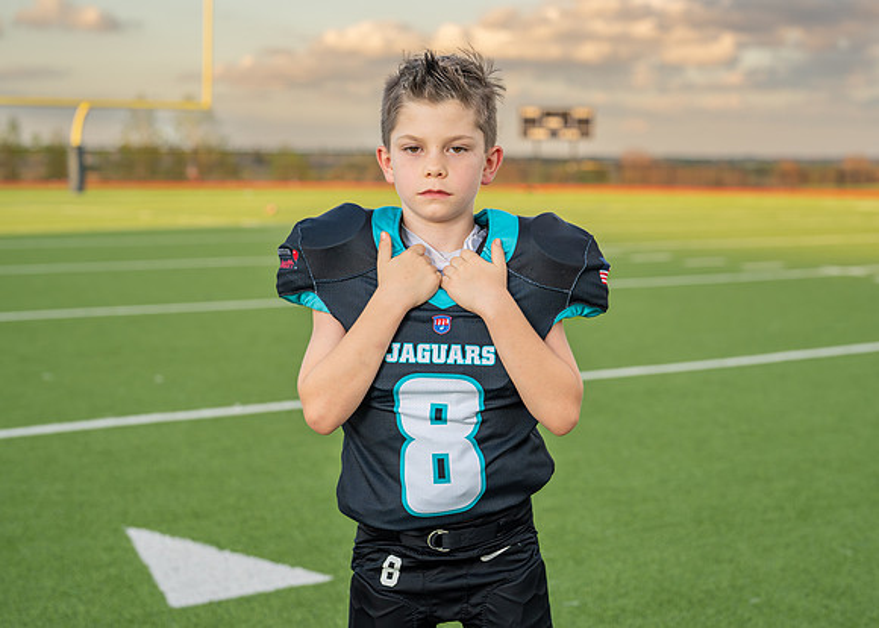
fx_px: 1549
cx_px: 494
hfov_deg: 31.6
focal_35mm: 62
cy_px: 286
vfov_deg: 22.9
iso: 200
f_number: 3.2
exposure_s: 1/400
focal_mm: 50
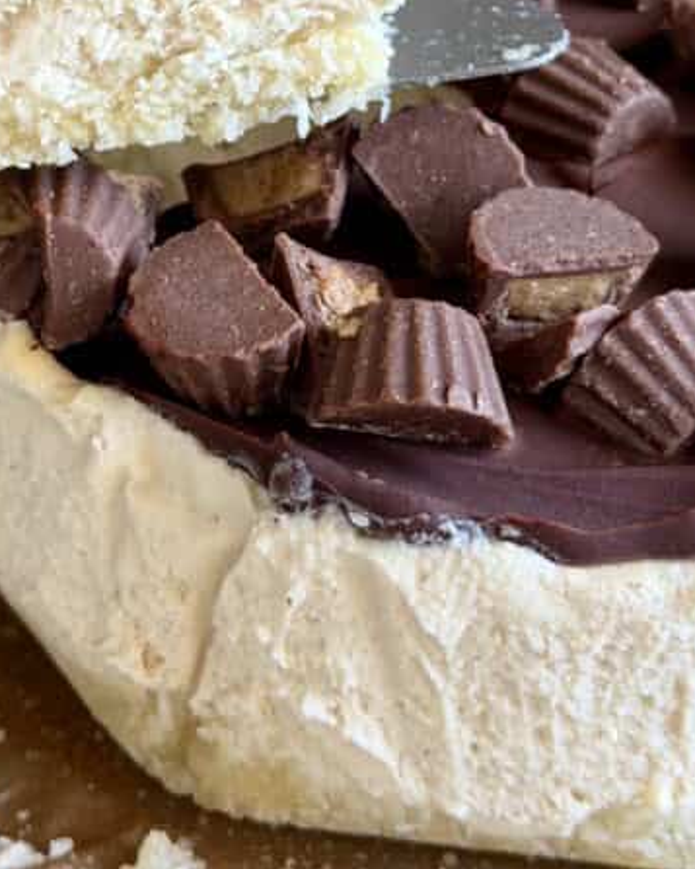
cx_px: 220
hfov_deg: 15.1
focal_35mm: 102
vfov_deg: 18.4
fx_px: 2622
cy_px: 40
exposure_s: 1/77
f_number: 1.8
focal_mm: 6.8
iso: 100
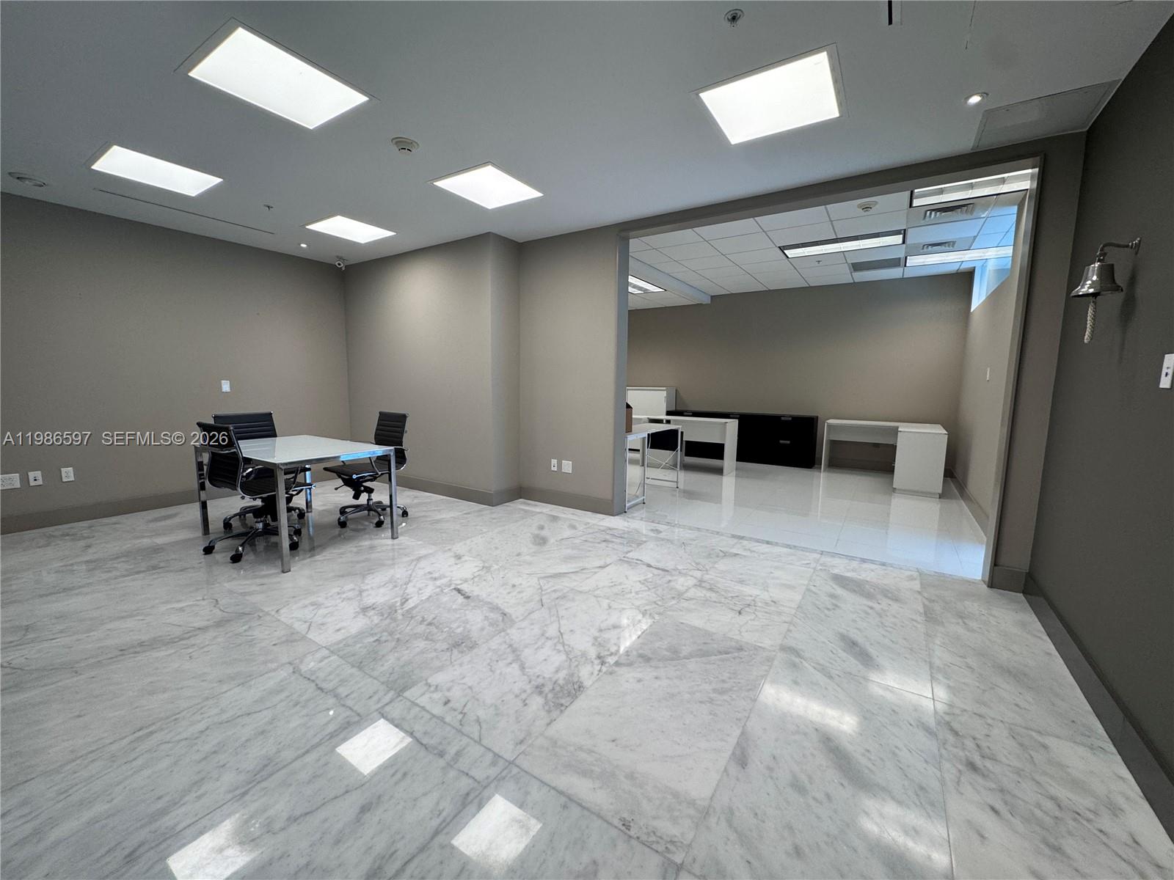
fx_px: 475
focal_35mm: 14
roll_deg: -0.8
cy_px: 440
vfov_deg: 85.7
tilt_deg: -6.8
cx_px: 587
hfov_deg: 102.1
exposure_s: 1/120
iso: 125
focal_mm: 2.22
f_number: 2.2
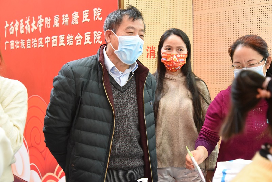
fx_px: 416
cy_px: 91
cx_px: 136
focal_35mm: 55
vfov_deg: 24.6
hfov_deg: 36.2
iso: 12800
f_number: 4.5
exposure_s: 1/200
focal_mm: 55
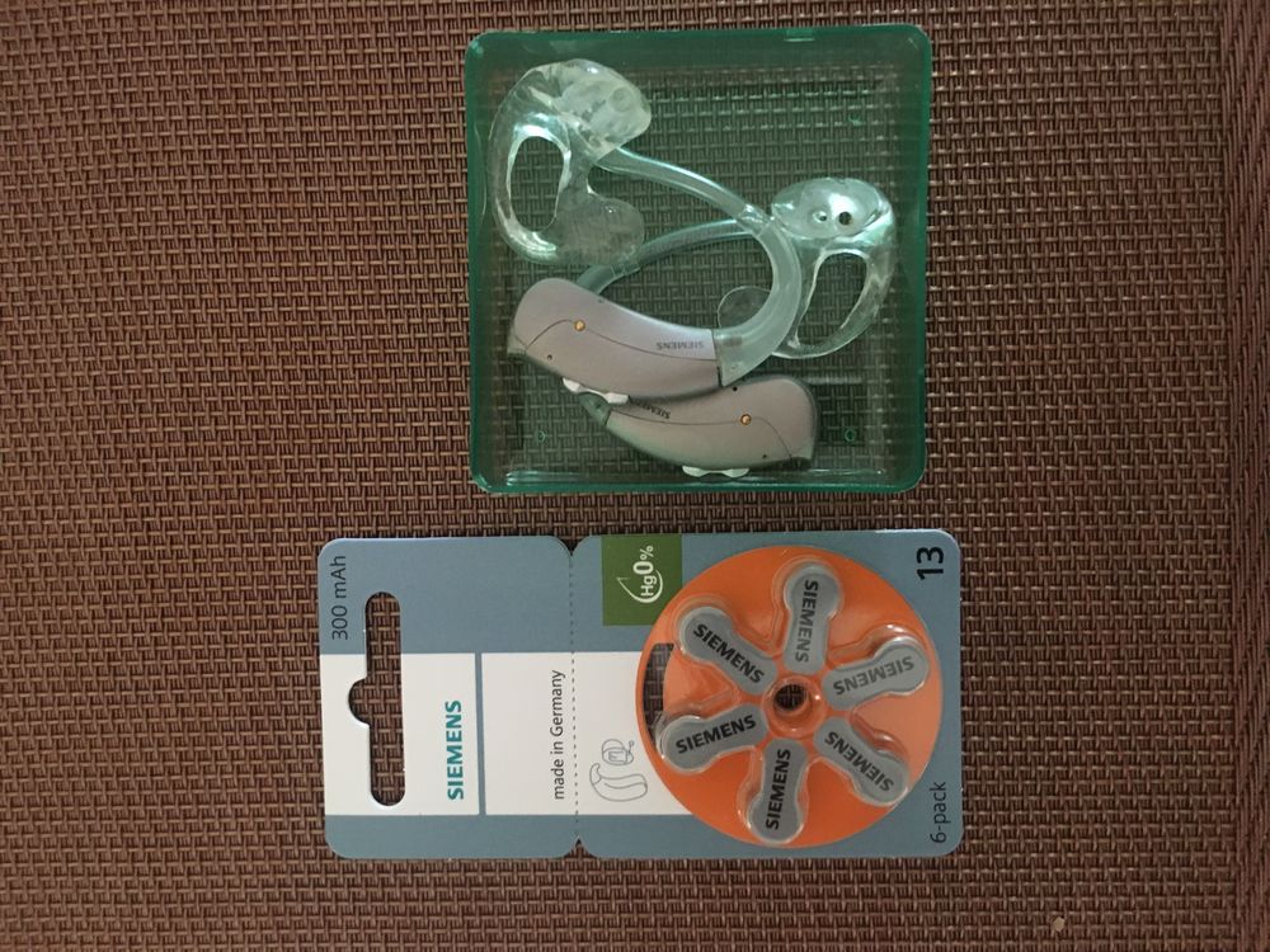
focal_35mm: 29
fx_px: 1064
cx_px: 635
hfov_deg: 61.7
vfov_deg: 48.2
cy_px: 476
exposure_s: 1/17
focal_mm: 4.15
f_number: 2.2
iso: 400
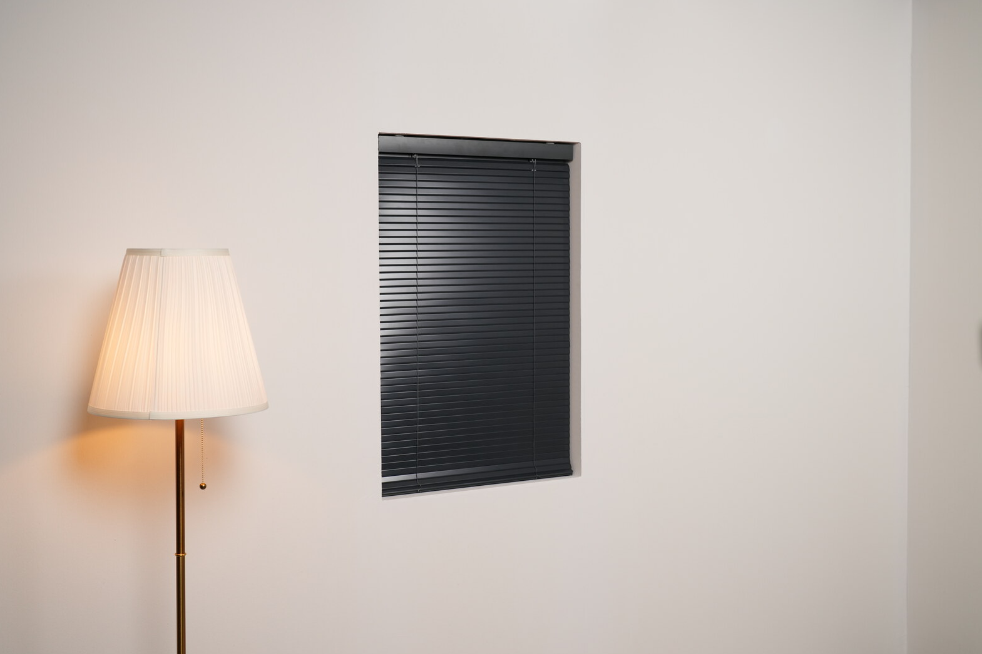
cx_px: 488
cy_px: 326
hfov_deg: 38.9
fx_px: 1391
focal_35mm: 51
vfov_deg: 26.5
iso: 500
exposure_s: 1/100
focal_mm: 50
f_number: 4
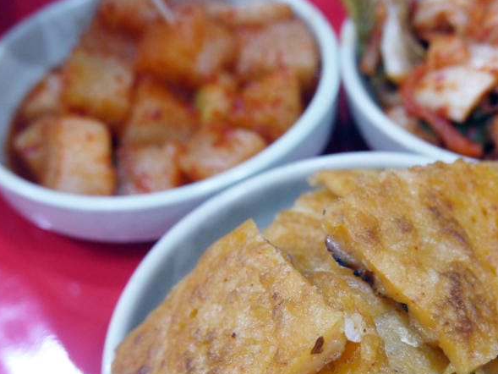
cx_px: 348
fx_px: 820
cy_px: 271
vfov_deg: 25.4
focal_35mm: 57
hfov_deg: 33.4
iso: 800
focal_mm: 14
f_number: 3.5
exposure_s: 1/60
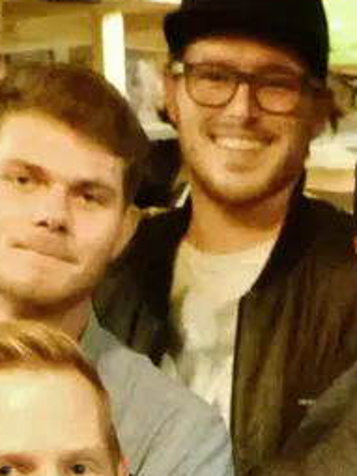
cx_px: 600
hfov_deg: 6.0
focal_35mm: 245
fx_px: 3372
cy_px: 883
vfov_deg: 7.8
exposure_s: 1/25
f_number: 2.8
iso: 800
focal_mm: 7
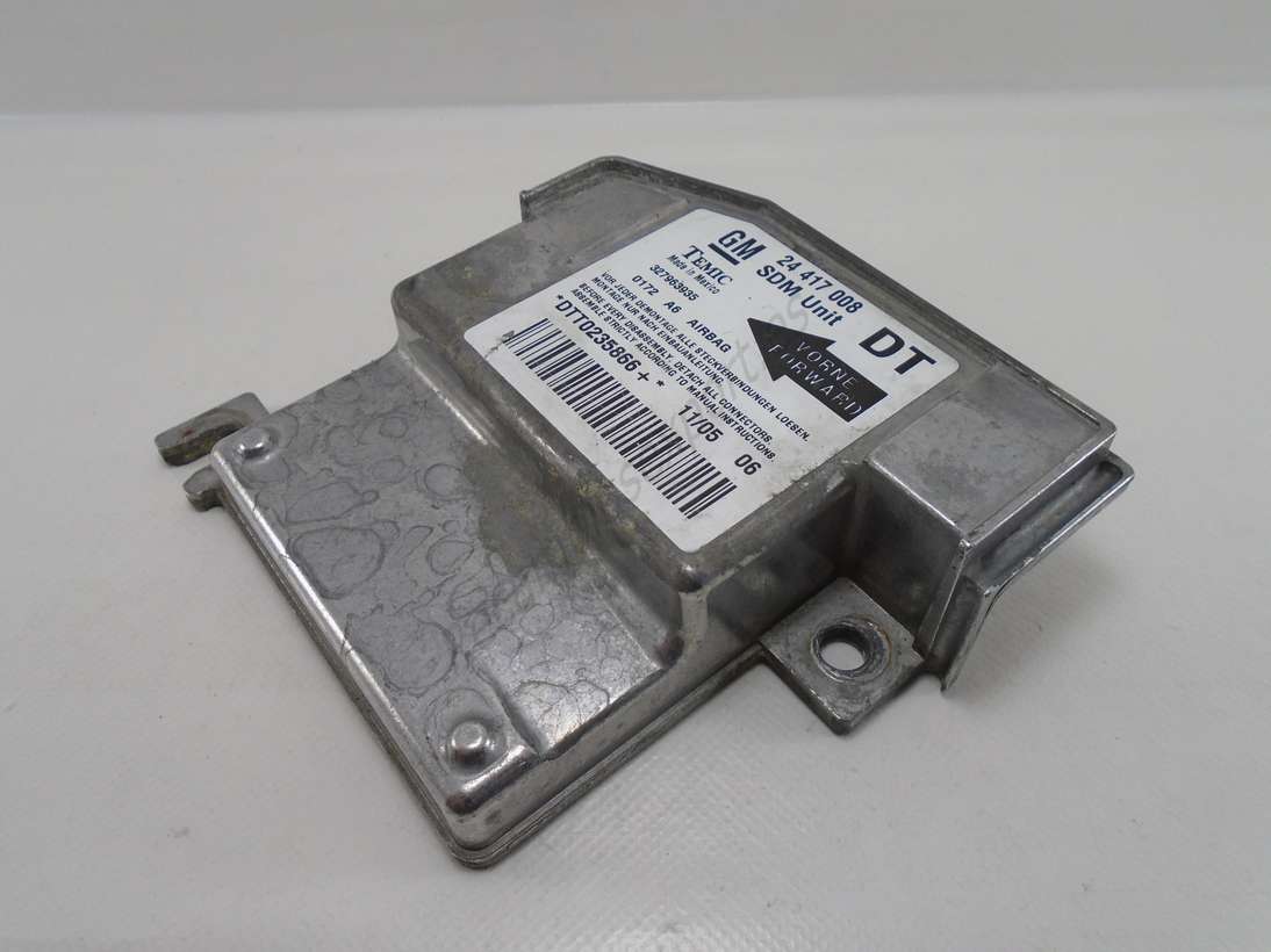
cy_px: 476
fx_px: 954
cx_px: 636
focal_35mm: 26
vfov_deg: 53.0
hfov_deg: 67.3
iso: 100
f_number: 3.2
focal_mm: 4.6
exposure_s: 1/160
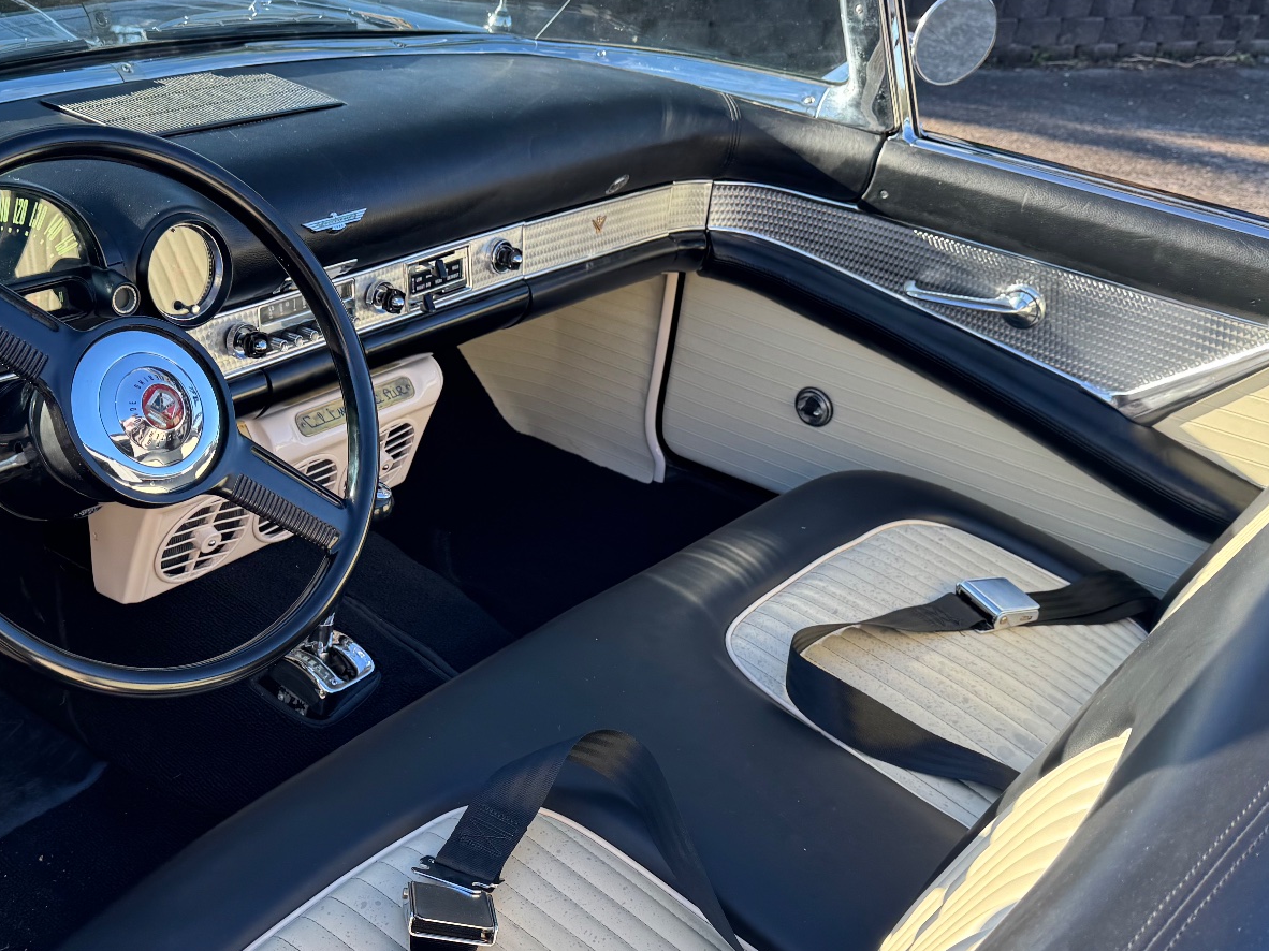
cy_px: 535
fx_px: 1429
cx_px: 471
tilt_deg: -28.2
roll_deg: -2.7
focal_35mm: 39
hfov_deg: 47.4
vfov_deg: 36.8
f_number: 1.78
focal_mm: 6.76
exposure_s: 1/514
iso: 80
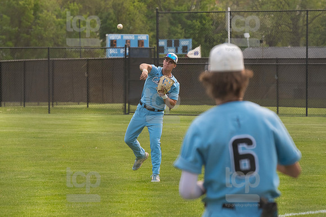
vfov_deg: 5.4
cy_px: 108
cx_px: 163
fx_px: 2308
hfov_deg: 8.1
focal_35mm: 255
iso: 1000
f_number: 5.6
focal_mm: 170
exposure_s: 1/2000
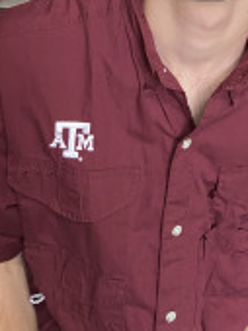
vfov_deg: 31.9
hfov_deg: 25.6
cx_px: 193
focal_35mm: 56
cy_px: 6
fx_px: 536
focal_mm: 4.25
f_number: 1.8
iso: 250
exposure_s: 1/60
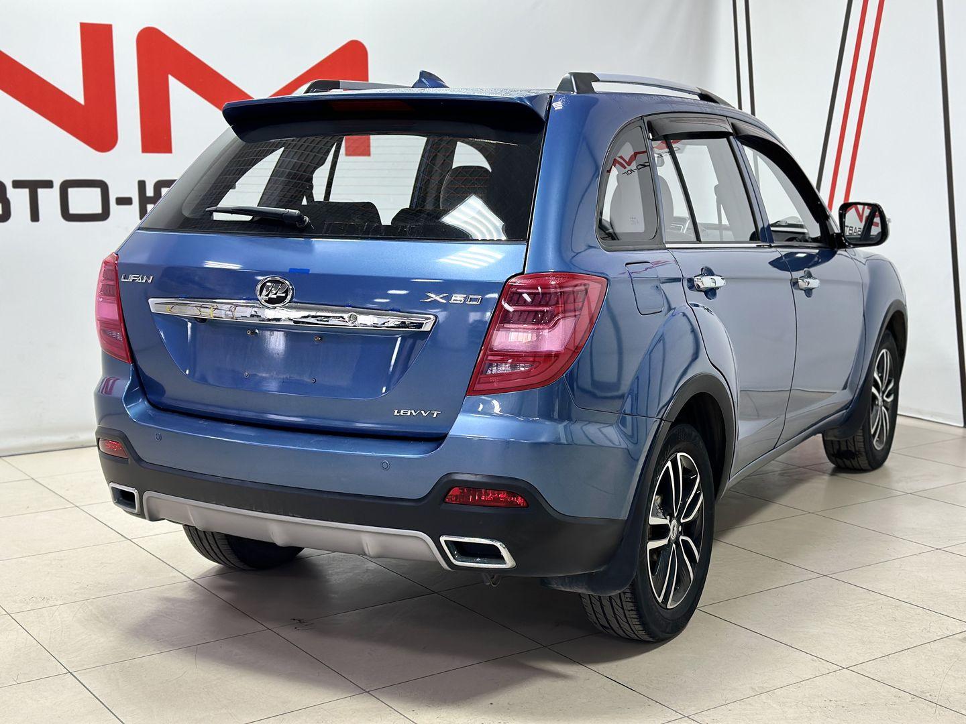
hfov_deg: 39.7
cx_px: 483
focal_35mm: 48
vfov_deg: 30.3
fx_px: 1339
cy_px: 362
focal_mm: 6.86
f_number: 1.78
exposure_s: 1/100
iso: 160
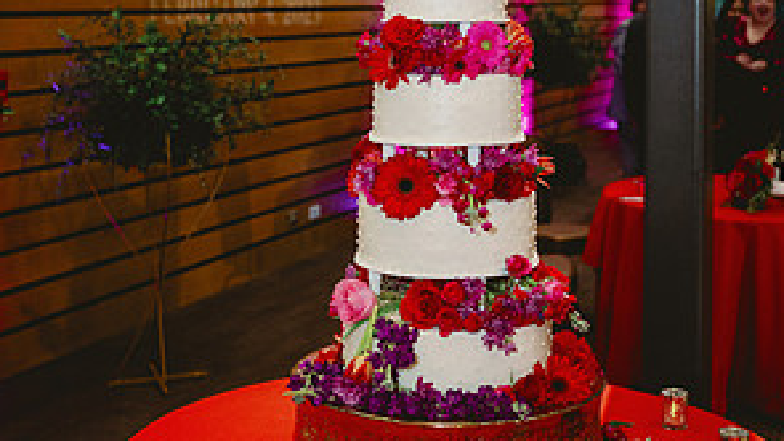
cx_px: 395
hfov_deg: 35.4
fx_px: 1227
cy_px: 40
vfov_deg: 20.0
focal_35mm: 59
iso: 1600
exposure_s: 1/125
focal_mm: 37
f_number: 2.8
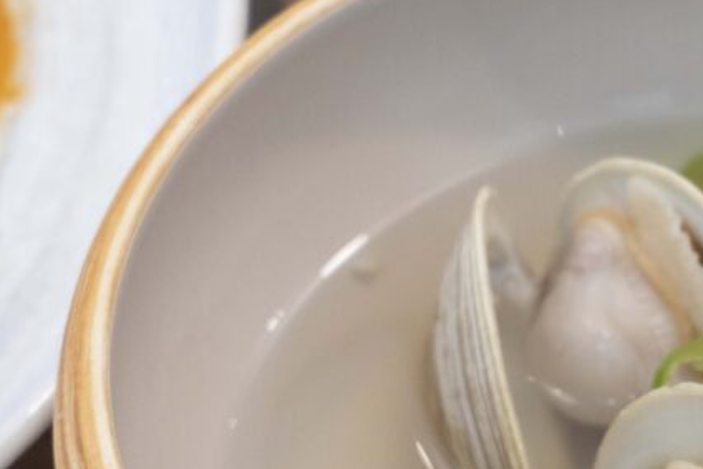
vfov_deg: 9.4
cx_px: 715
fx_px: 2832
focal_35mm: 145
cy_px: 392
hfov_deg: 13.9
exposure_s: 1/160
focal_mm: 60
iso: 1250
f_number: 5.6
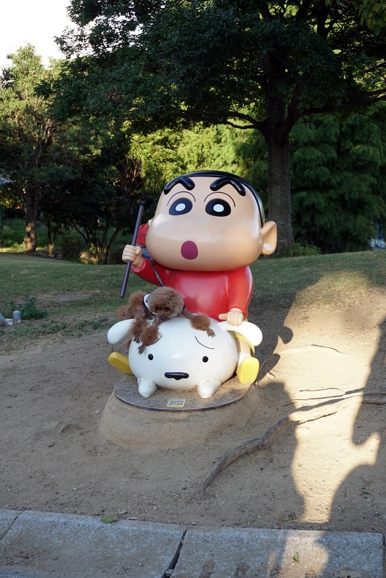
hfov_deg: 29.9
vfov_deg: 43.6
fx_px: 724
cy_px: 289
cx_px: 193
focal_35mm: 45
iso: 160
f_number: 5.6
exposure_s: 1/160
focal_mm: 30
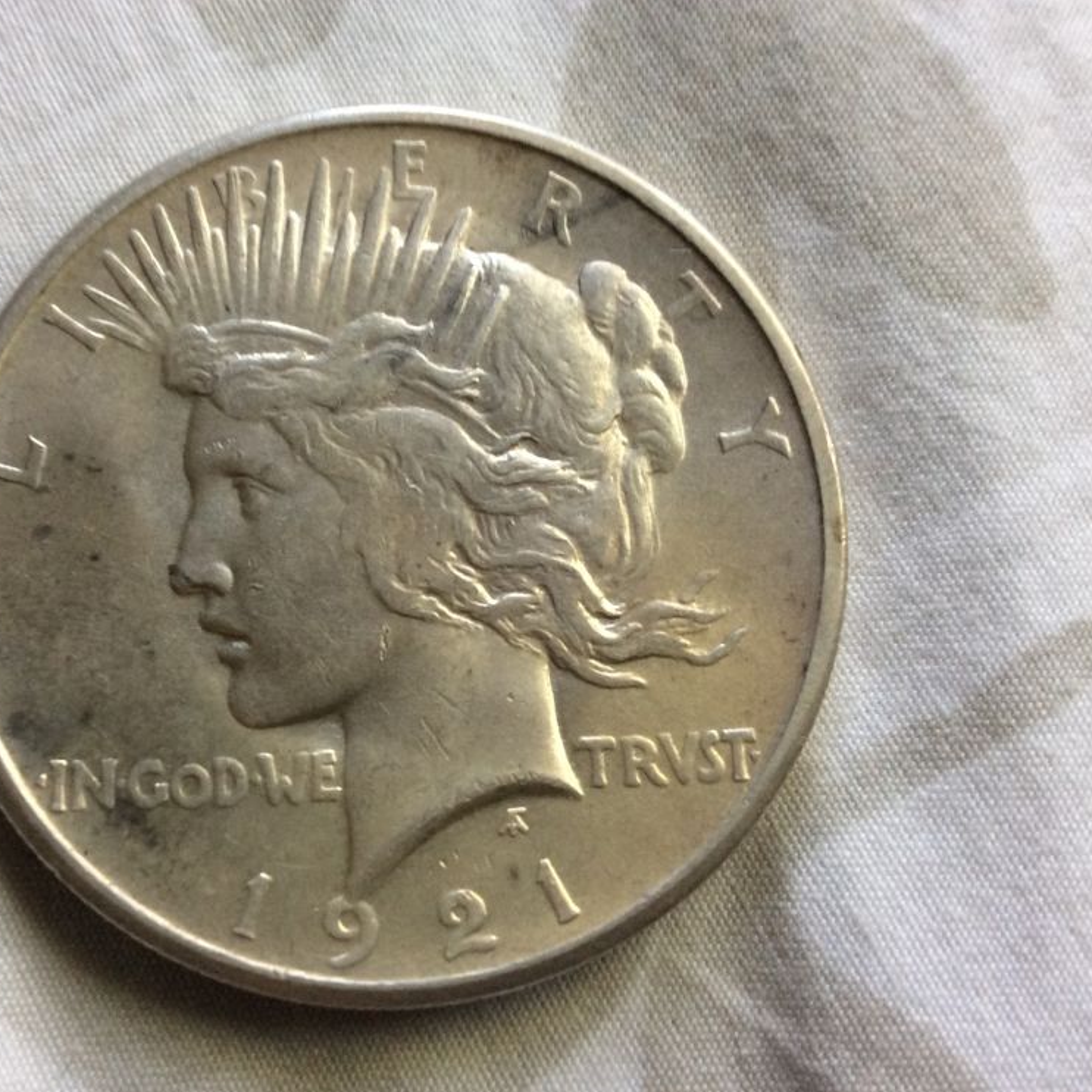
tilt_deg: -74.8
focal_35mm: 38
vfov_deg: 43.9
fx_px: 1356
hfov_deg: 43.6
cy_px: 546
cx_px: 431
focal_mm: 3.3
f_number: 2.4
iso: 100
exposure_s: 1/24
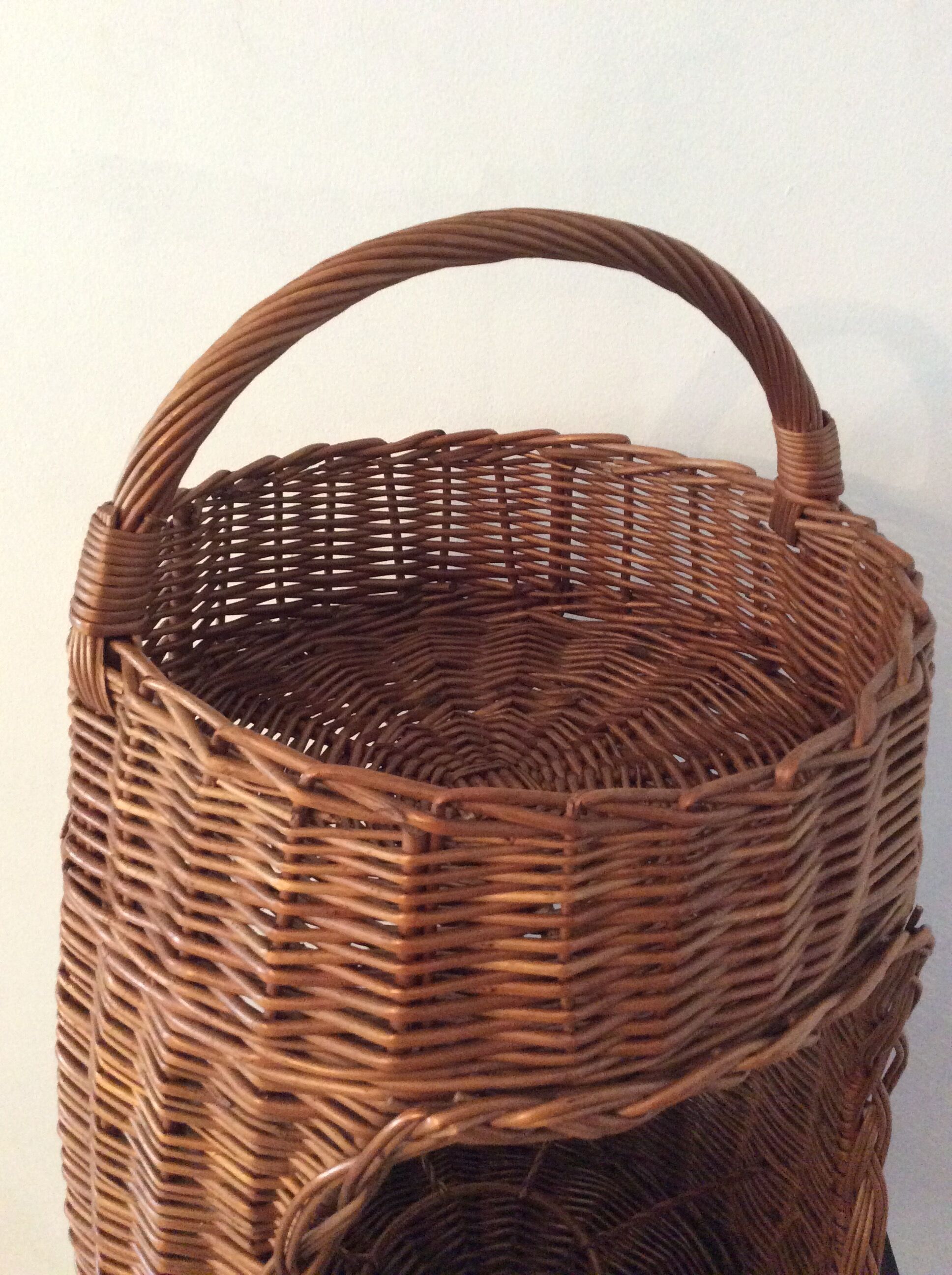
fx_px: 1177
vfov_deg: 56.9
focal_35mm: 32
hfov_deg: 44.1
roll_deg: +0.4
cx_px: 476
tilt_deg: -29.8
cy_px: 638
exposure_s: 1/17
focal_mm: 3.3
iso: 320
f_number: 2.4
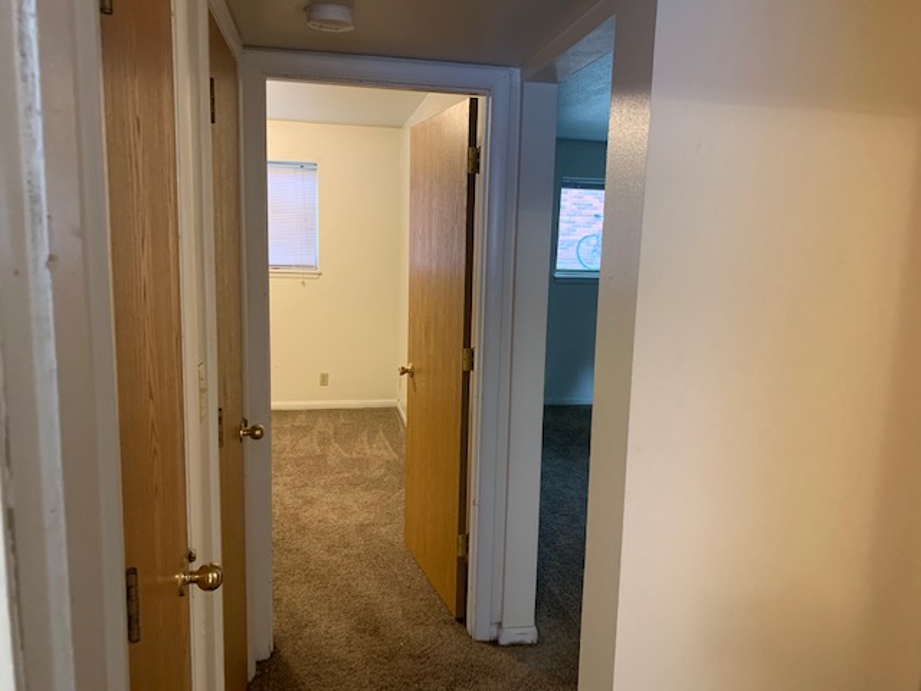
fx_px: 692
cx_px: 460
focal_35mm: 26
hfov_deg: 67.3
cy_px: 346
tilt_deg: -8.4
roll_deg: -2.5
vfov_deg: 53.1
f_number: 1.8
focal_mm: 4.25
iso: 250
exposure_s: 1/40
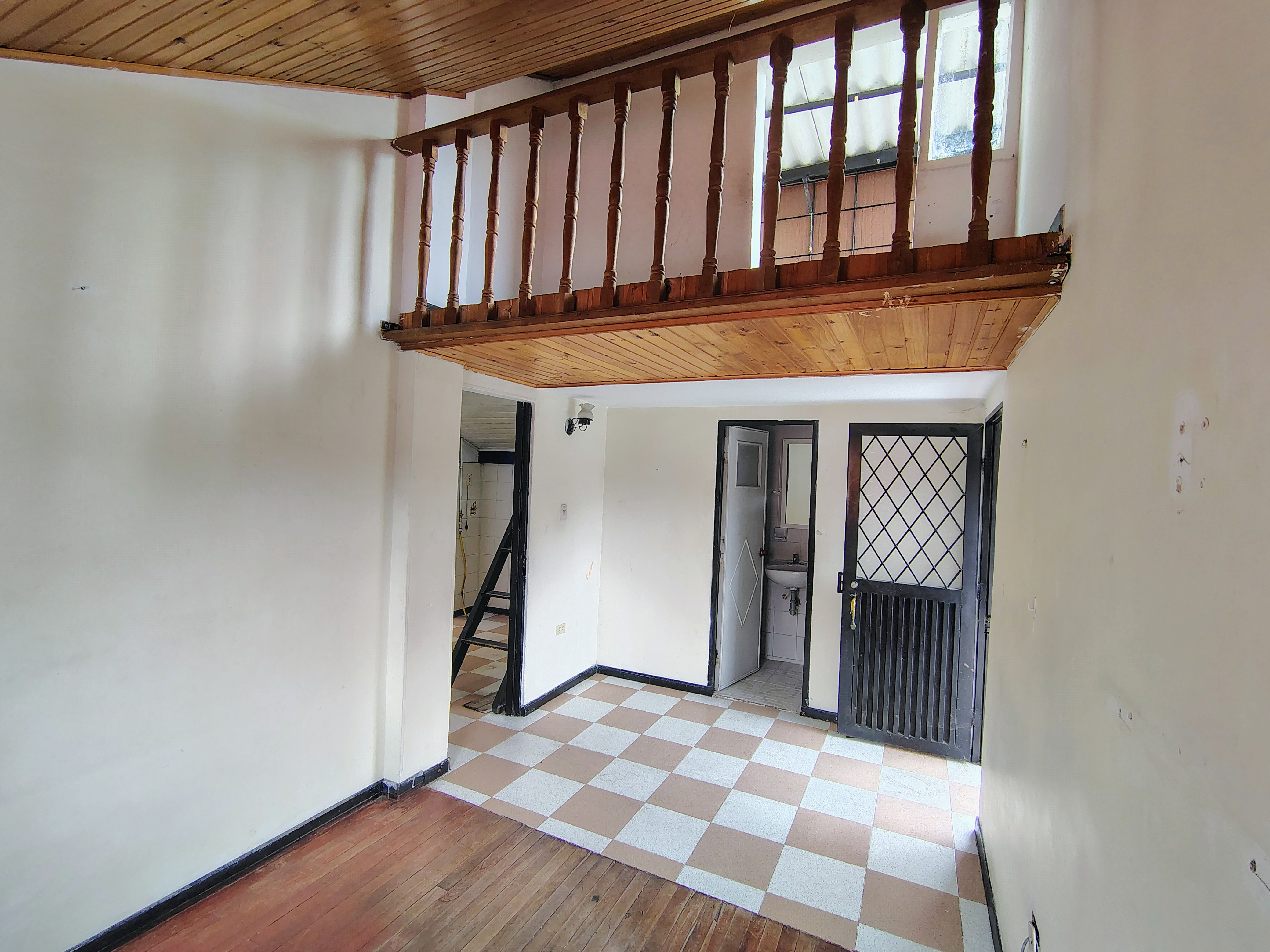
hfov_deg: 94.5
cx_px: 635
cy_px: 476
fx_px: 587
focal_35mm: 16
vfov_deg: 78.1
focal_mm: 2.13
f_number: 2.2
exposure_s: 1/60
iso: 236
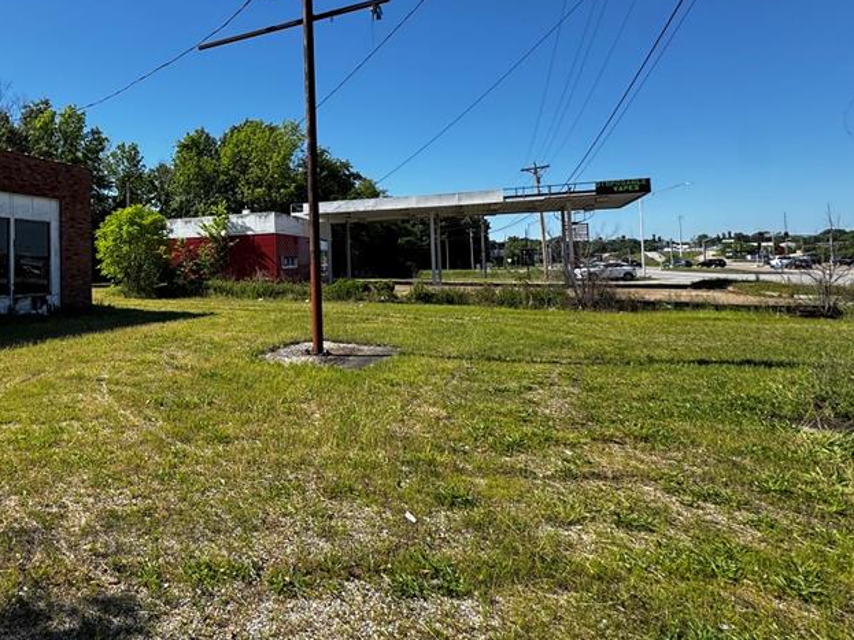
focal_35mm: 23
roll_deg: +1.6
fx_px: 567
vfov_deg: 58.2
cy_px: 245
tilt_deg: +2.3
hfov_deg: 66.8
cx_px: 167
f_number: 2.2
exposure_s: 1/1346
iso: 50
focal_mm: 2.22
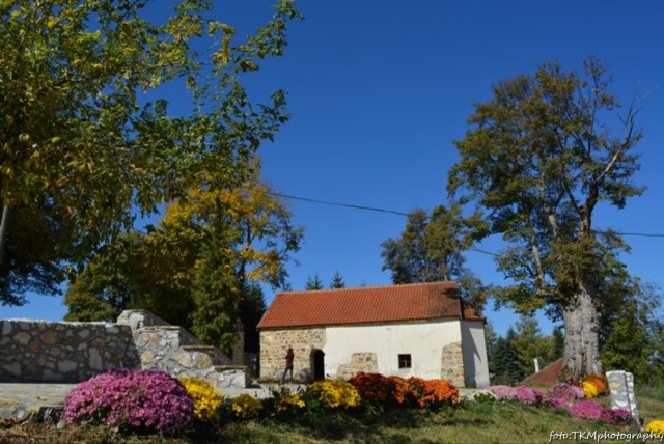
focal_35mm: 27
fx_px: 498
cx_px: 332
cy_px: 222
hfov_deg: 67.3
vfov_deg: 48.0
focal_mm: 18
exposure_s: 1/320
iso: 100
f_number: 9
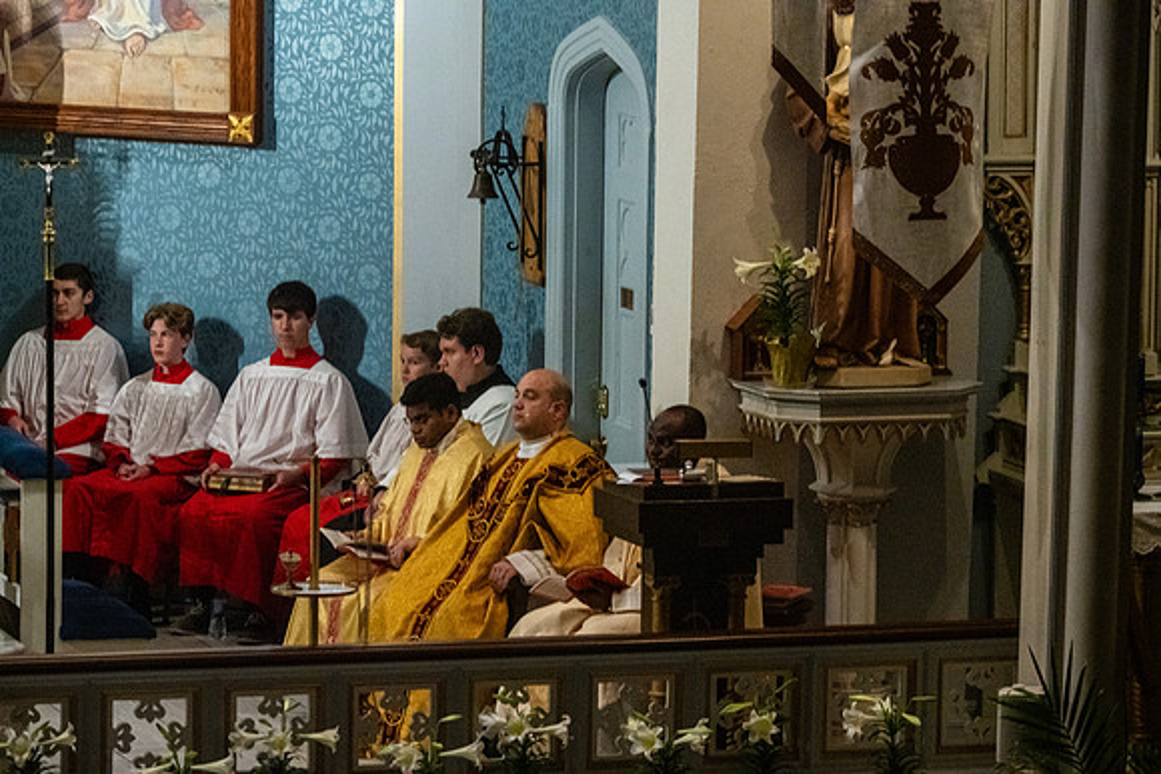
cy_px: 387
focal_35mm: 200
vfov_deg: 6.9
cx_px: 580
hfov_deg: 10.3
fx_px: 6451
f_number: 14
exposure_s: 1/60
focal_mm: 200
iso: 5000
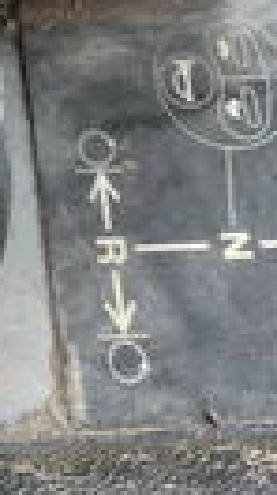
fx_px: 1126
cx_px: -180
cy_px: -150
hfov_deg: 13.0
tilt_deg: -61.6
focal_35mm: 86
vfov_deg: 22.2
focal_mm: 5.1
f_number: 1.6
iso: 80
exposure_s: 1/121
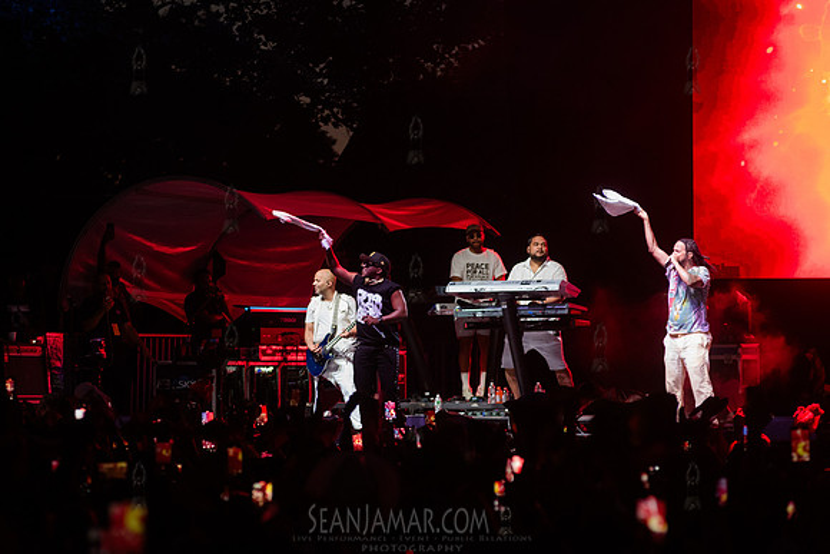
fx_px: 3591
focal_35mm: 156
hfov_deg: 13.2
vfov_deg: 8.8
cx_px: 415
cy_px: 277
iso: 4000
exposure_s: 1/400
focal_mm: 155
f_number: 4
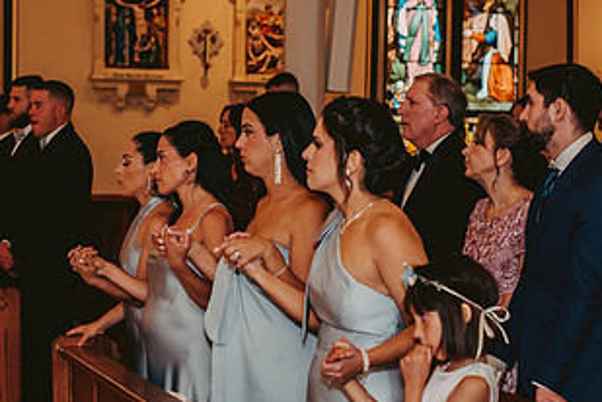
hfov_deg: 21.7
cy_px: 159
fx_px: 1572
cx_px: 282
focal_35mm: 94
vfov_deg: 14.5
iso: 800
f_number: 2.8
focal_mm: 50
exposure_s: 1/125
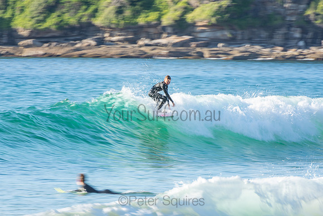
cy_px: 108
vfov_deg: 2.3
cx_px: 162
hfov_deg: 3.4
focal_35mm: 600
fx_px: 5384
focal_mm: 400
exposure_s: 1/30
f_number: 16
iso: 100
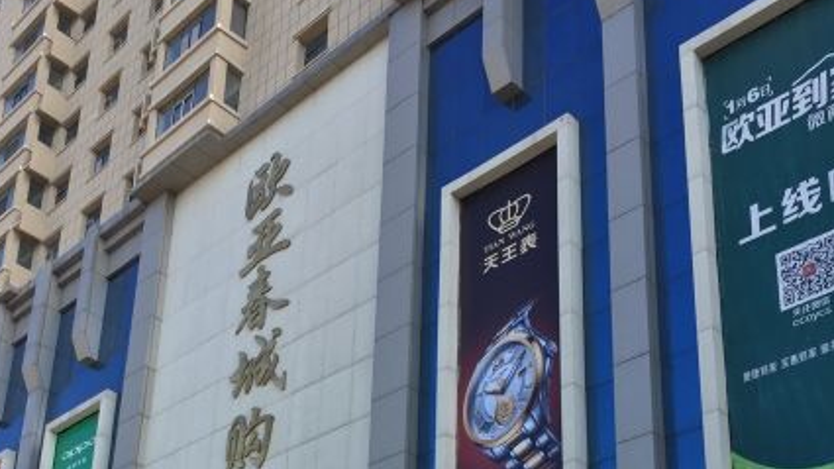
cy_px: 561
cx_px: 333
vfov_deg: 21.4
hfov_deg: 39.7
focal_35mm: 52
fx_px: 1150
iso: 32
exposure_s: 1/618
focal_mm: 4.15
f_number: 2.2
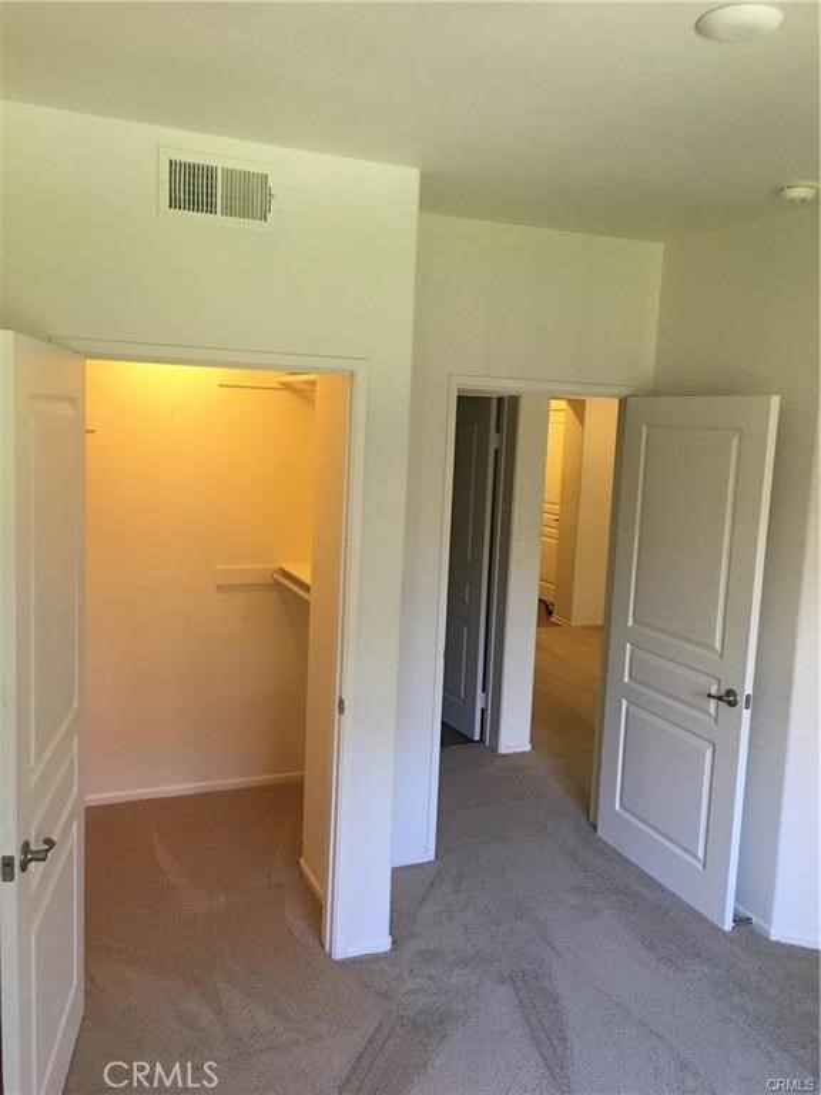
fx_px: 917
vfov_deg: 61.7
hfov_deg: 48.2
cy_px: 548
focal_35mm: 29
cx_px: 410
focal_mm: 4.15
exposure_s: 1/15
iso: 64
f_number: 2.2
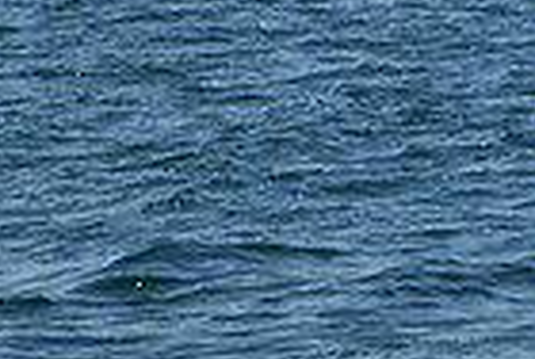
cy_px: -55
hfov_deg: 4.7
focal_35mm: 434
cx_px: -566
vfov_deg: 3.2
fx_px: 6463
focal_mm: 70
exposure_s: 1/500
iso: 100
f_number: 8
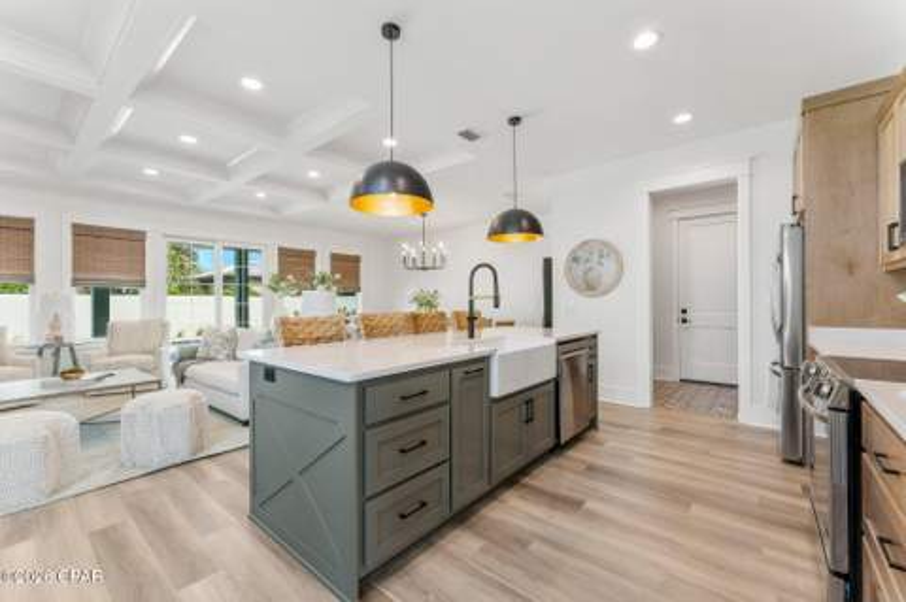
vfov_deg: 81.1
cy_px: 301
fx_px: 352
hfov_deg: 104.3
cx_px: 453
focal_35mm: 14
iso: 640
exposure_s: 1/15
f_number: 8
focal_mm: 14
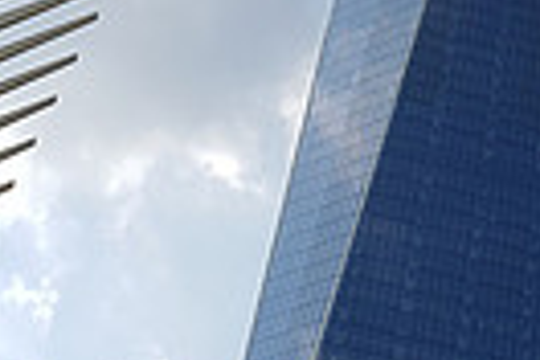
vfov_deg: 10.5
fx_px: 1785
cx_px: 397
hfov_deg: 17.1
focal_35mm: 119
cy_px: -391
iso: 50
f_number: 2.4
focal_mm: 4.3
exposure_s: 1/2128
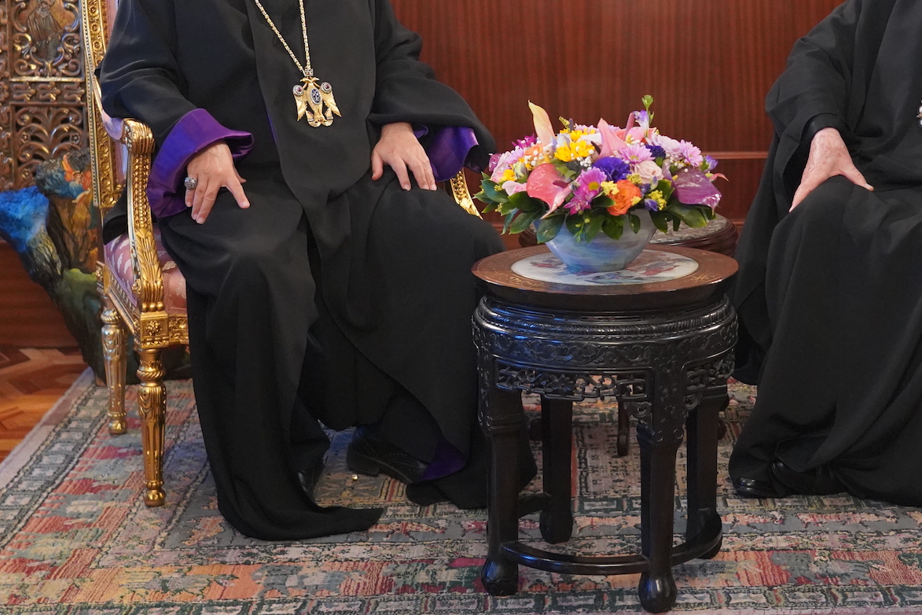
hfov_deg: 27.8
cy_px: 134
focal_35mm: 72
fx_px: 1844
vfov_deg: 18.8
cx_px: 645
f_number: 4
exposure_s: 1/160
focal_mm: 44
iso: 8000
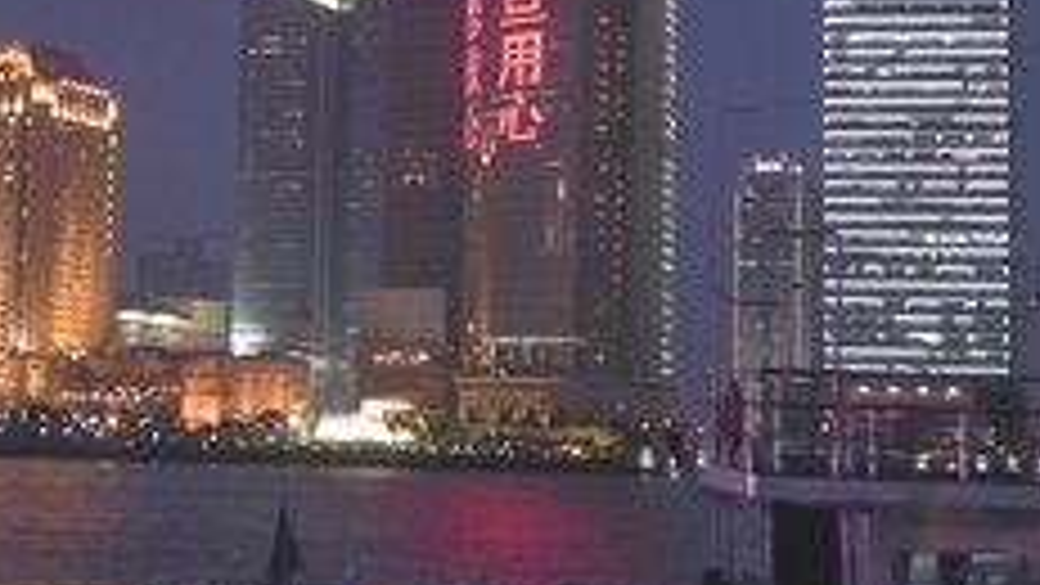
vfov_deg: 14.2
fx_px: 2344
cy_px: 176
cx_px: 378
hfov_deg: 24.9
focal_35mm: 85
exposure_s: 1/9.1
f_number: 3.5
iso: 400
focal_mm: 7.5
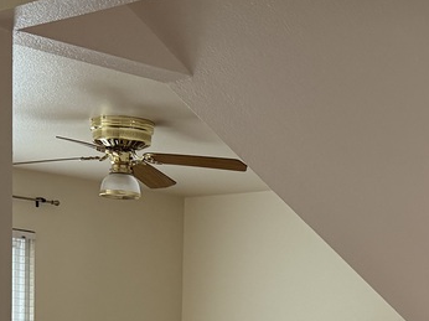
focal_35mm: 100
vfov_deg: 13.8
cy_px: 486
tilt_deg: -5.6
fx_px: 1238
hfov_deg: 19.6
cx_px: 245
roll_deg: -2.3
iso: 200
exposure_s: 1/60
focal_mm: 6.76
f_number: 1.78
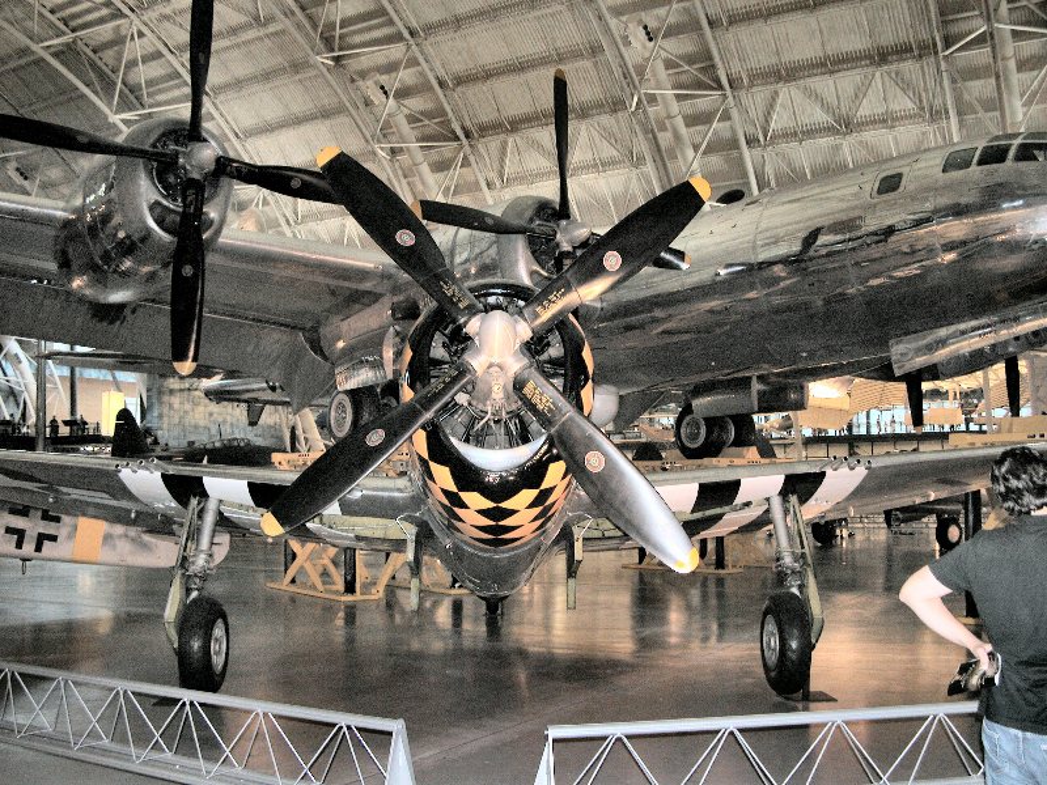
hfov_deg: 52.6
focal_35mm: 35
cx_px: 524
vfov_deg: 40.7
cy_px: 392
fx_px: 1059
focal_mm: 8.9
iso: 200
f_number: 2.8
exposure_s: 1/60
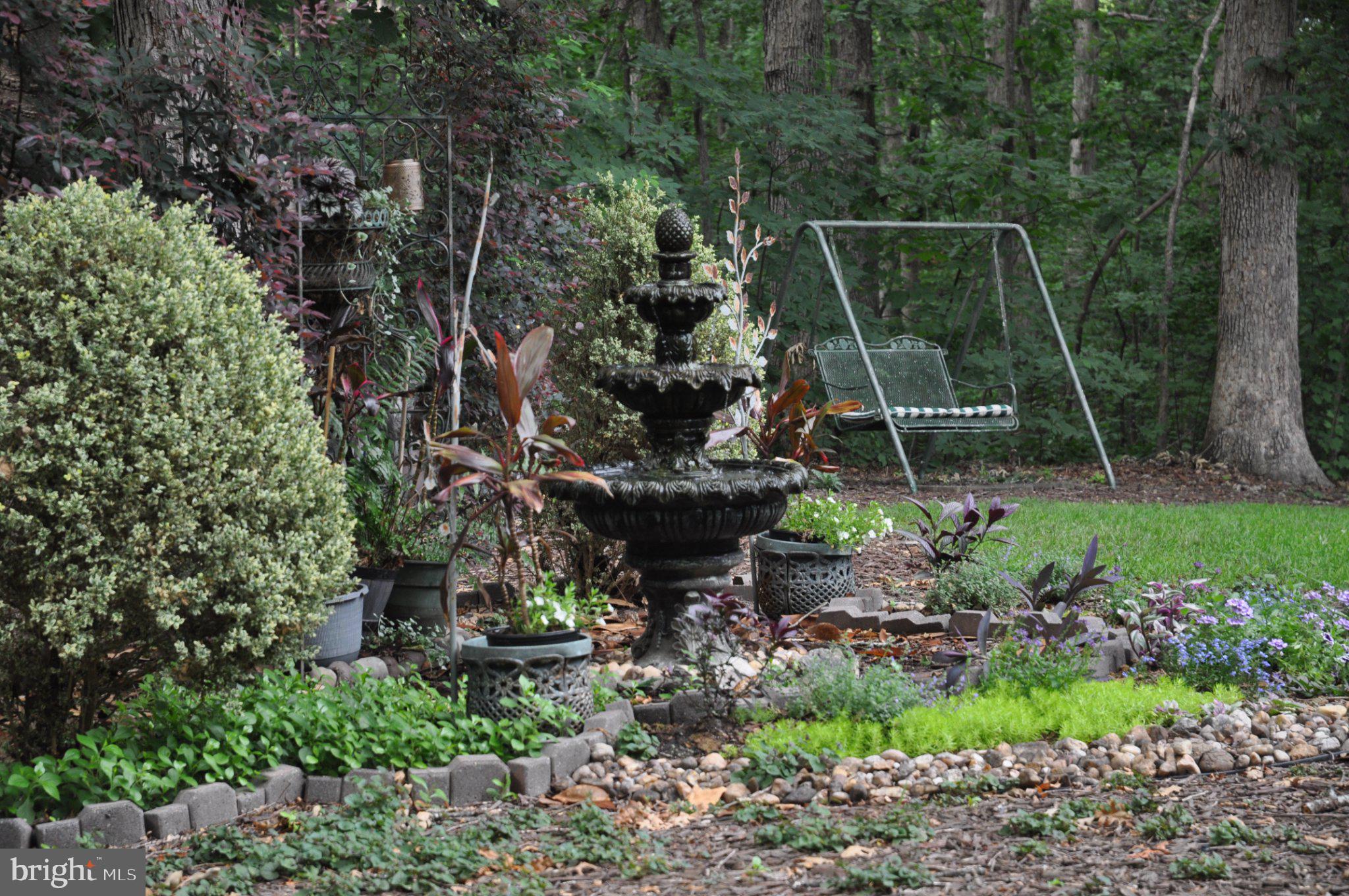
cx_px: 674
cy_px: 448
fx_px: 3930
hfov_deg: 19.5
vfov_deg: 13.0
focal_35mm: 105
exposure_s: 1/250
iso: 450
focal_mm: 70
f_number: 4.5
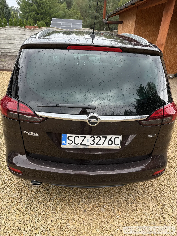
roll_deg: -2.4
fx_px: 177
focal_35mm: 26
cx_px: 88
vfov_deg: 67.3
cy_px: 118
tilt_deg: -25.7
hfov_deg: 53.1
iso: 40
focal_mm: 5.96
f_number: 1.6
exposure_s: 1/128
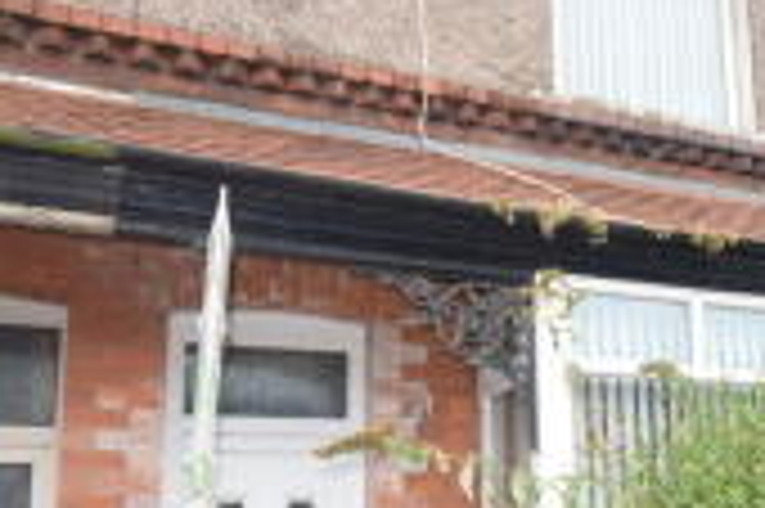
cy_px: 407
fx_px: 892
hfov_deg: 43.8
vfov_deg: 31.0
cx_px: 634
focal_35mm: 42
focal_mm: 10
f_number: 5.6
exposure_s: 1/125
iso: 125
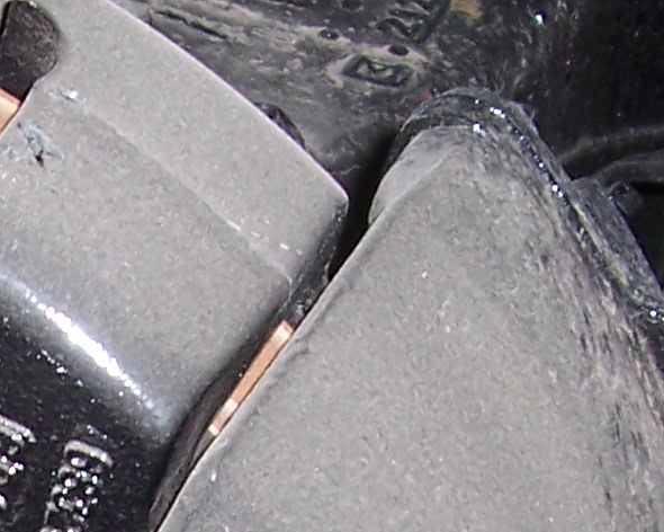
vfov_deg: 10.3
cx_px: -91
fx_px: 2830
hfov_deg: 13.1
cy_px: 810
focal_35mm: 144
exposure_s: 1/60
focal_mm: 5.6
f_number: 2.7
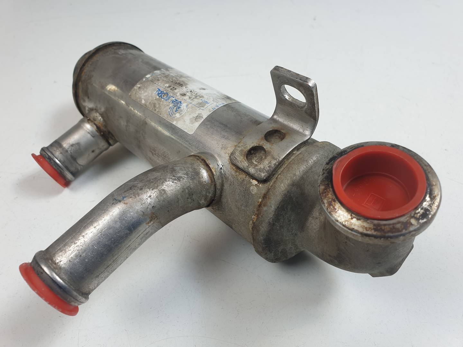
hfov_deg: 67.3
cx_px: 232
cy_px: 174
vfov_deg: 53.1
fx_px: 348
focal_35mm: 26
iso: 50
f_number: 2.4
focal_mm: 4.3
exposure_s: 1/157
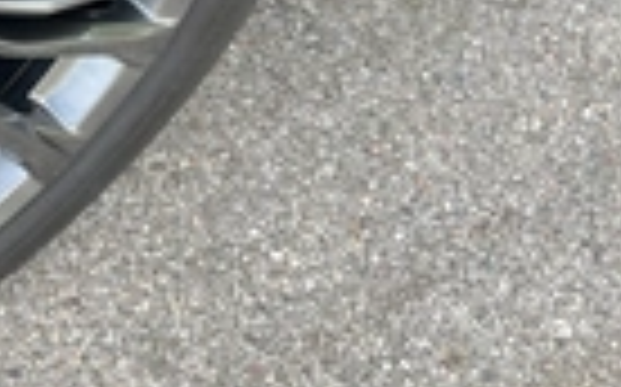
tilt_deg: -48.2
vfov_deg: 15.8
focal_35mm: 80
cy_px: -58
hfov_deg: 23.1
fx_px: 1353
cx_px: -180
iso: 50
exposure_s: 1/171
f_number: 1.6
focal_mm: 5.1
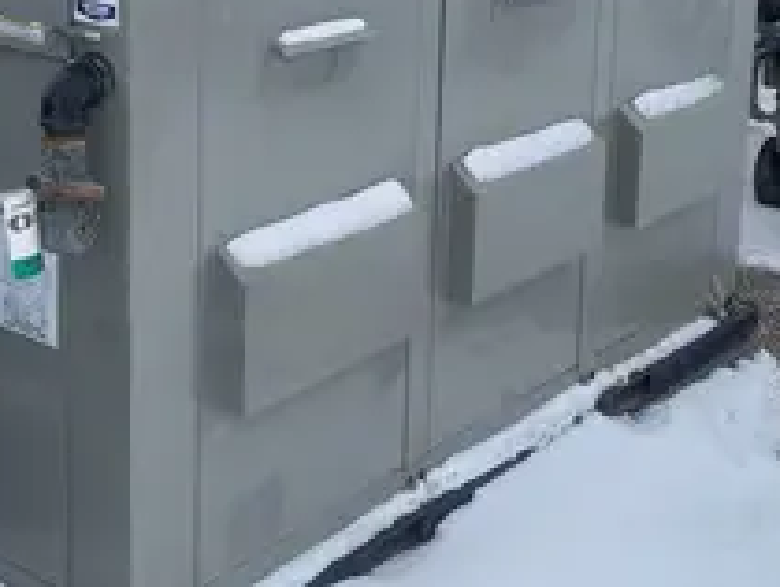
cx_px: 319
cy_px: 32
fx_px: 1534
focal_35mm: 68
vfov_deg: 21.1
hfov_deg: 28.5
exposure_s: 1/1247
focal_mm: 4.2
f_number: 1.6
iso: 32
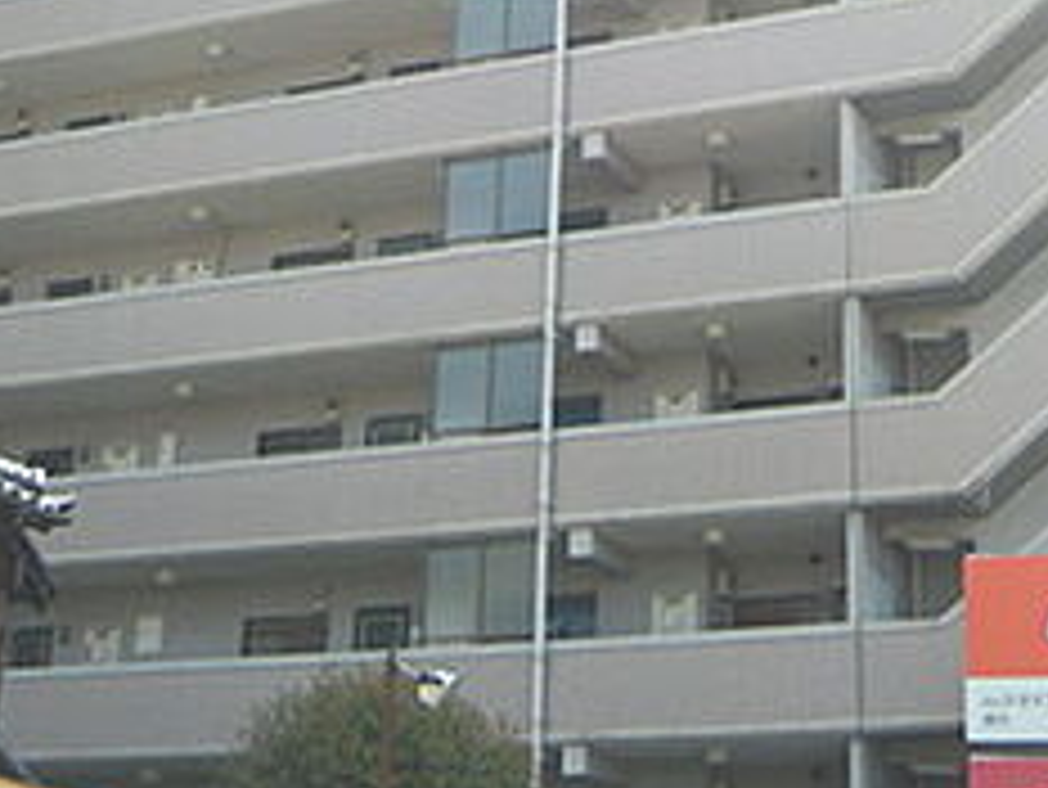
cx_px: 558
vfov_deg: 19.0
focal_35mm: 77
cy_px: 194
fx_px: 2332
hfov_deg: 25.3
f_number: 2.7
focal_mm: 5
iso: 100
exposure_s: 1/500
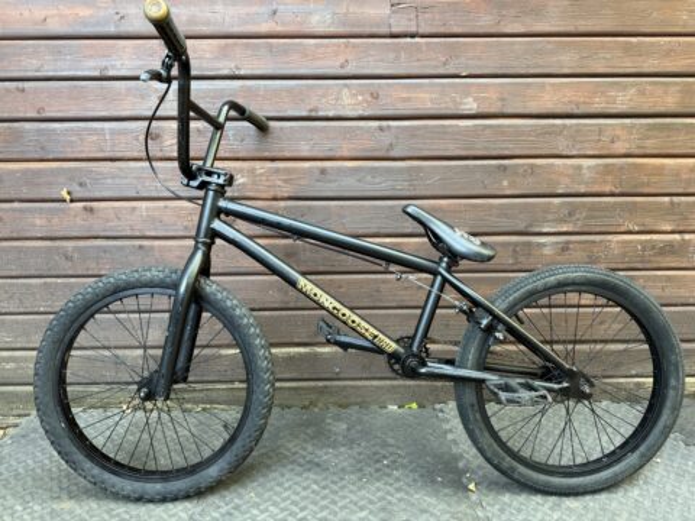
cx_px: 348
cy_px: 260
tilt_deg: -8.1
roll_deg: +0.8
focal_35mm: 24
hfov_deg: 71.6
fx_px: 482
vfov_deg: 56.8
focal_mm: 6.76
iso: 200
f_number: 1.78
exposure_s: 1/67
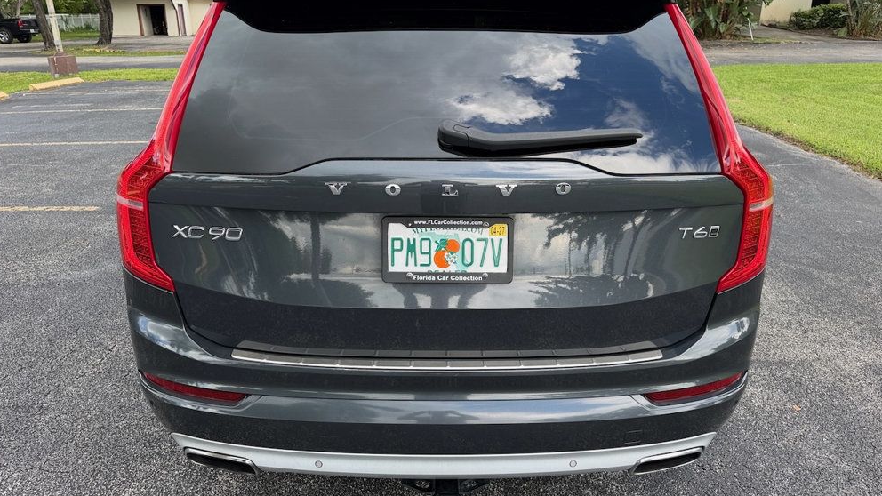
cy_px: 225
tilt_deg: -18.6
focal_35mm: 27
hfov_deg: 69.8
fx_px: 631
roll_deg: +0.1
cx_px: 430
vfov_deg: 42.8
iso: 80
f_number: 1.78
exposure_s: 1/365
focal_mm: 6.76
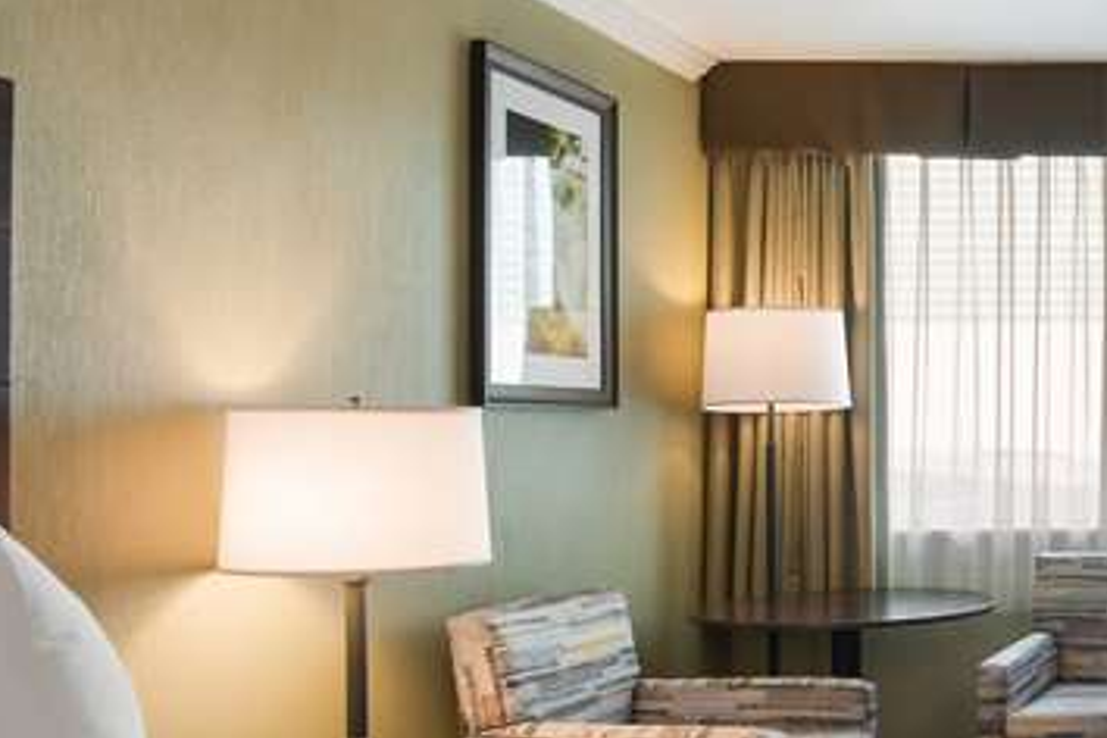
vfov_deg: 25.9
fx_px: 1599
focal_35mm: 52
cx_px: 1331
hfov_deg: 31.8
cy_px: 457
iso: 320
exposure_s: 1/2.5
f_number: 7.1
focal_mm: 18
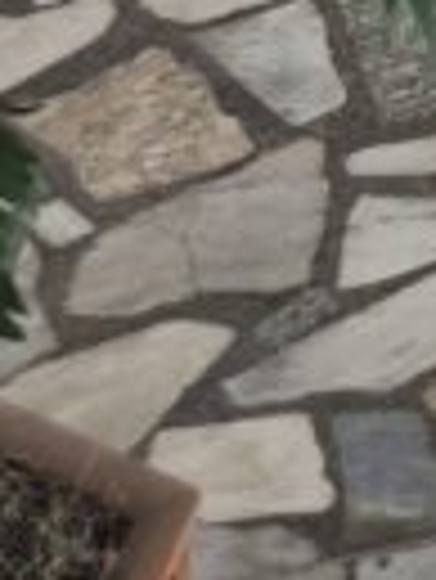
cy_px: -958
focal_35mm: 183
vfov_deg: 9.3
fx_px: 3068
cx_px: 1609
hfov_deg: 6.8
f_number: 1.8
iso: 500
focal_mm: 5.4
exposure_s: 1/60
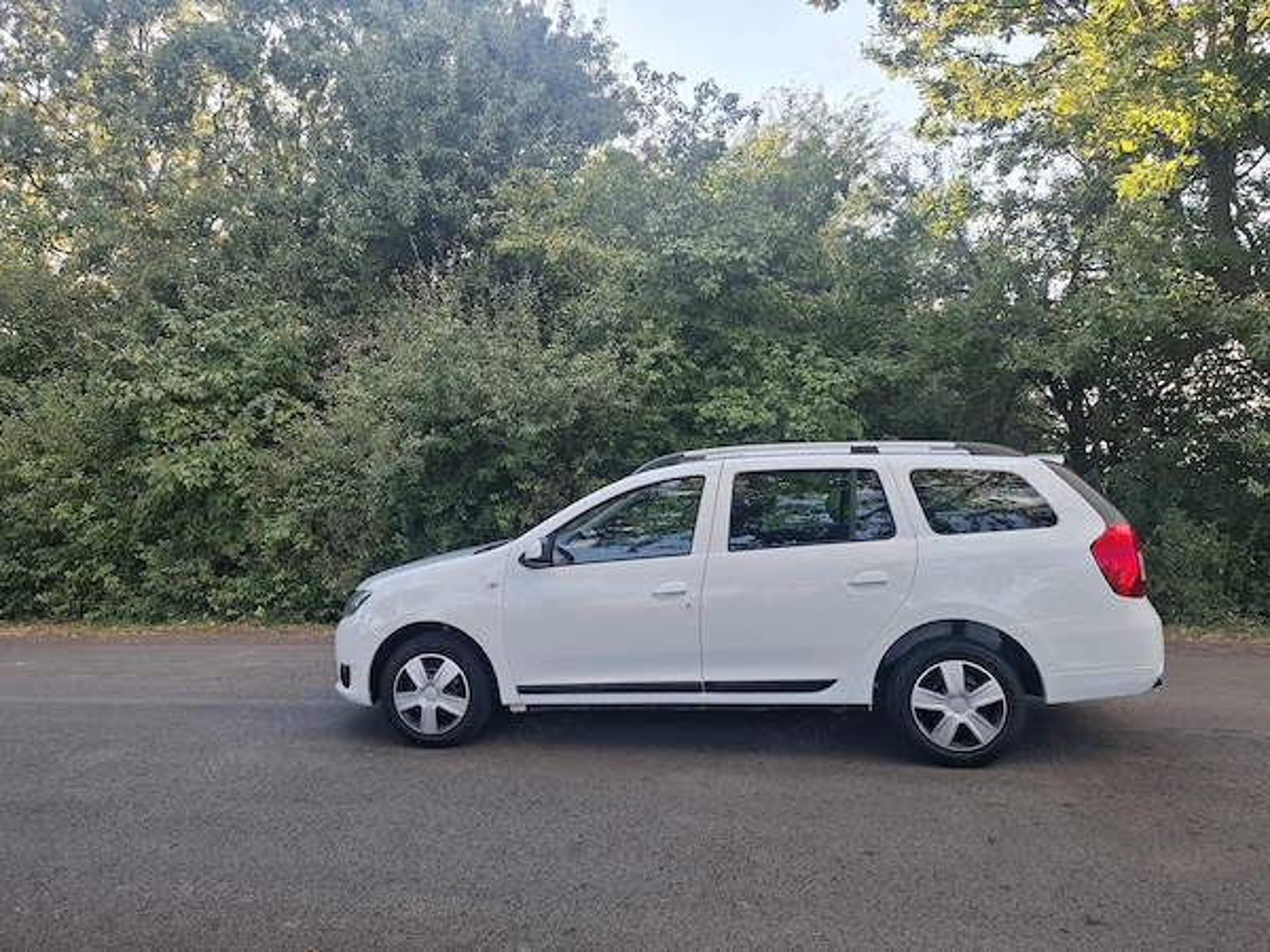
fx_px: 844
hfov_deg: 73.9
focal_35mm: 23
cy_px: 476
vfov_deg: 58.9
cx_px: 635
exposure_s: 1/300
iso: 50
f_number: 1.8
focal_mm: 5.54
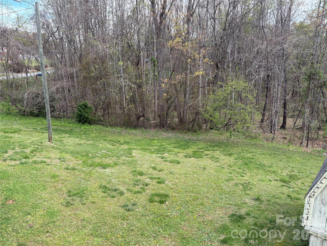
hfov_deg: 67.3
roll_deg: +1.2
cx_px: 164
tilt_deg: -14.1
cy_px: 123
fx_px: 246
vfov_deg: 53.1
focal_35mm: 26
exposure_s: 1/667
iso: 50
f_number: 1.6
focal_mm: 5.96
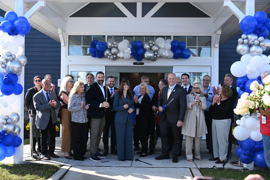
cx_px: 135
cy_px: 90
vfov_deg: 33.4
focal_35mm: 40
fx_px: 300
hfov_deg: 48.5
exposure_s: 1/2500
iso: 2000
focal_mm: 40
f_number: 6.3
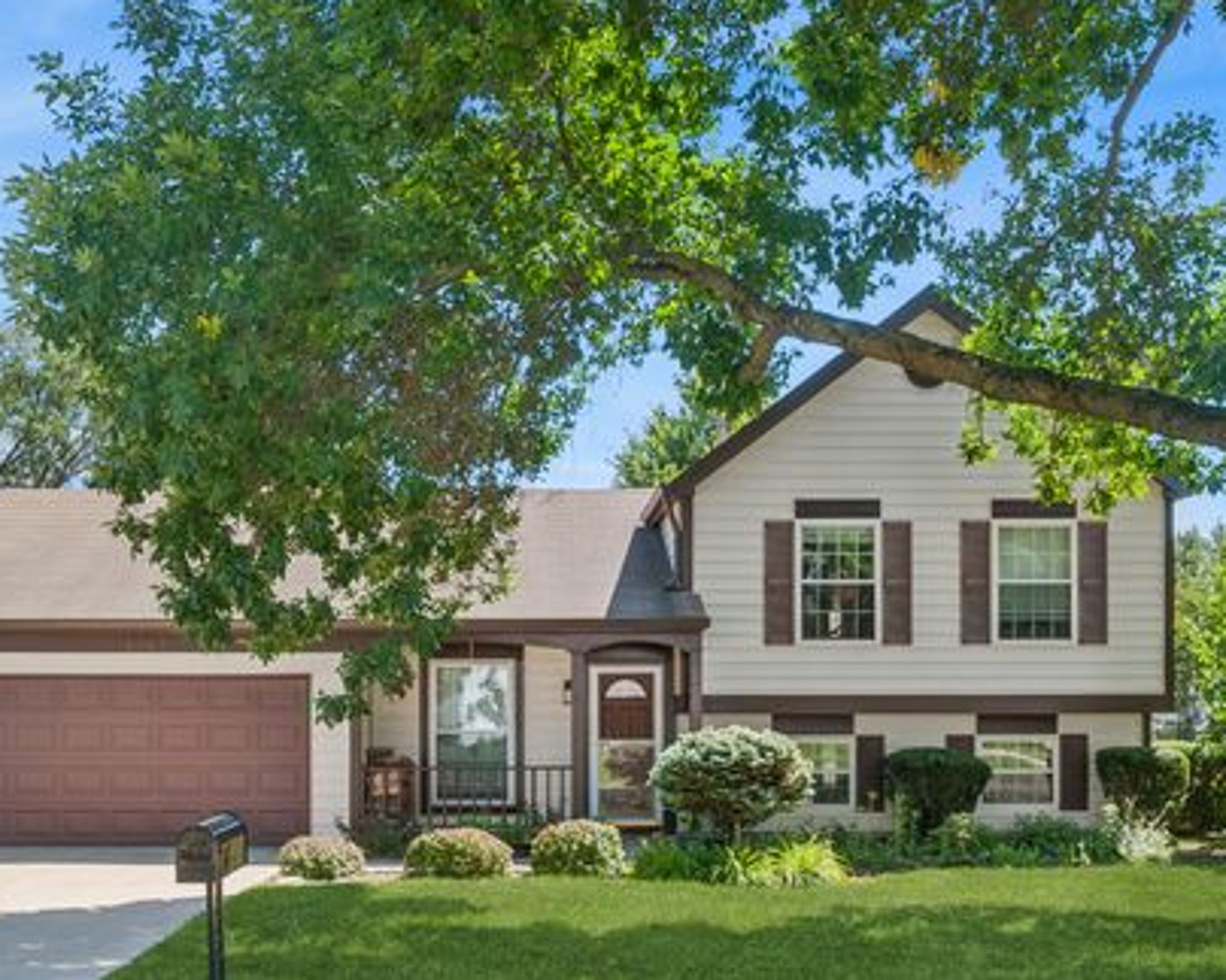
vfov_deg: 41.1
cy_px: 478
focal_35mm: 36
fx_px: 1306
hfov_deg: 50.1
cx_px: 531
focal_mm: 31
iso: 400
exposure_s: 1/250
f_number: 8
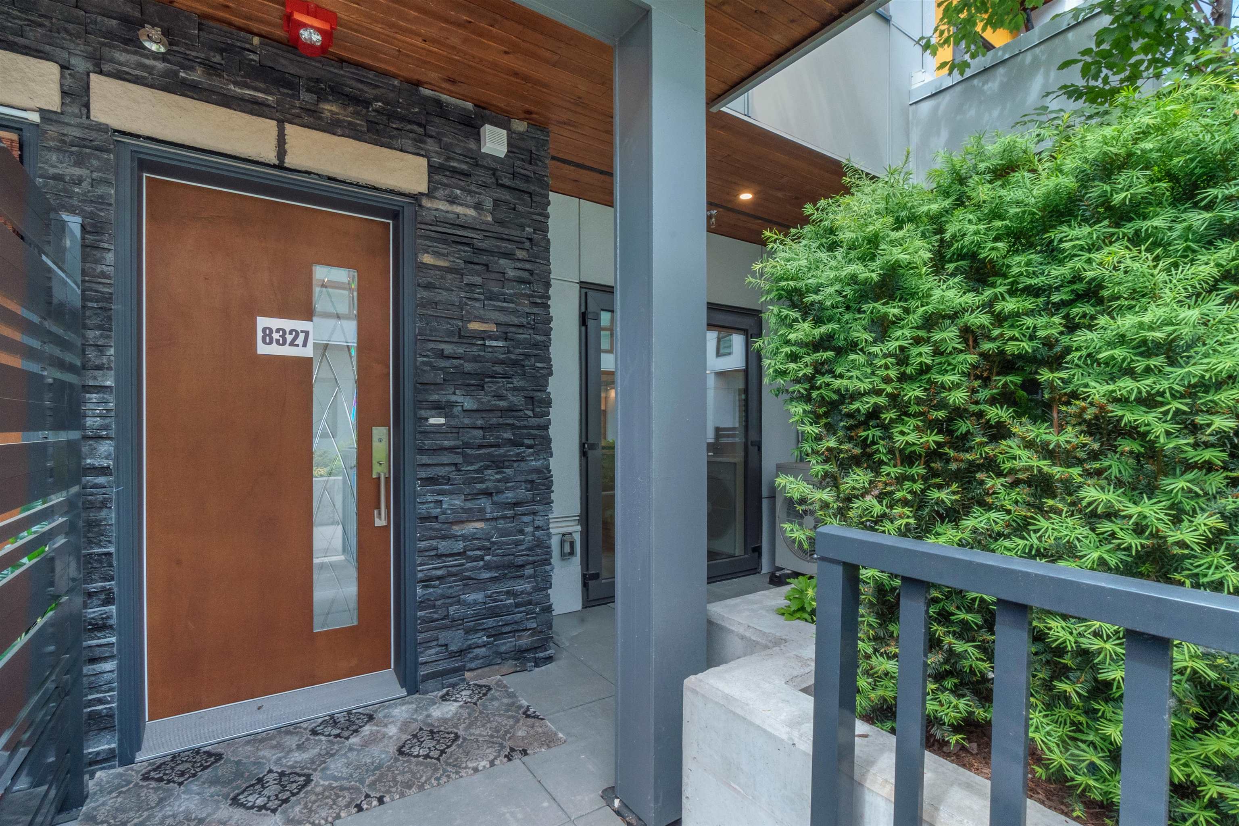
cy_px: 413
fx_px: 516
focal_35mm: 15
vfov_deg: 77.3
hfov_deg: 100.4
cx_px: 620
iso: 1250
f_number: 22
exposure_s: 1/80
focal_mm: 10
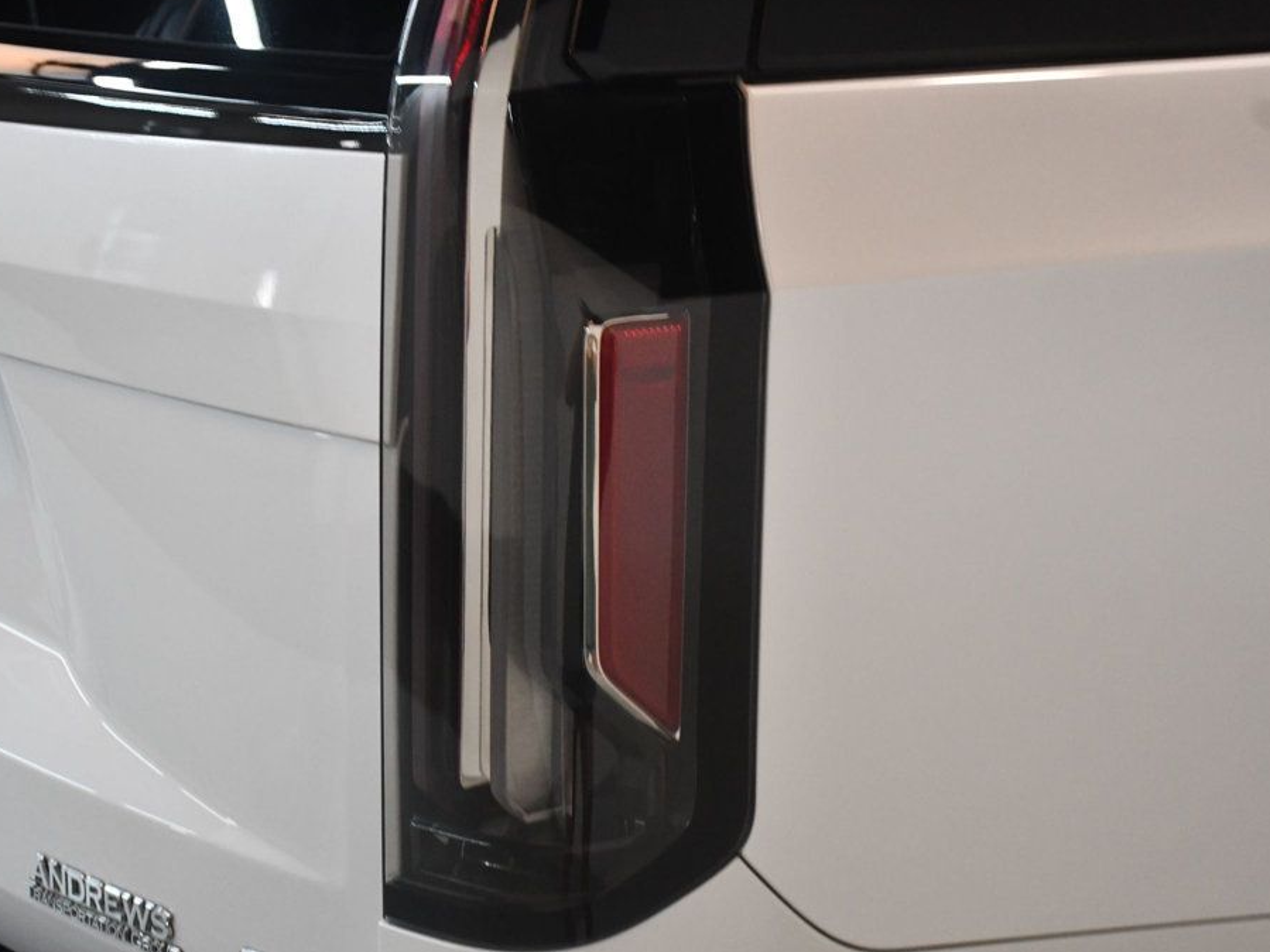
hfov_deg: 28.2
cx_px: 591
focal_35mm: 69
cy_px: 472
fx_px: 2531
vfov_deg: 21.3
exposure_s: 1/125
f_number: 4.5
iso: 2800
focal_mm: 42
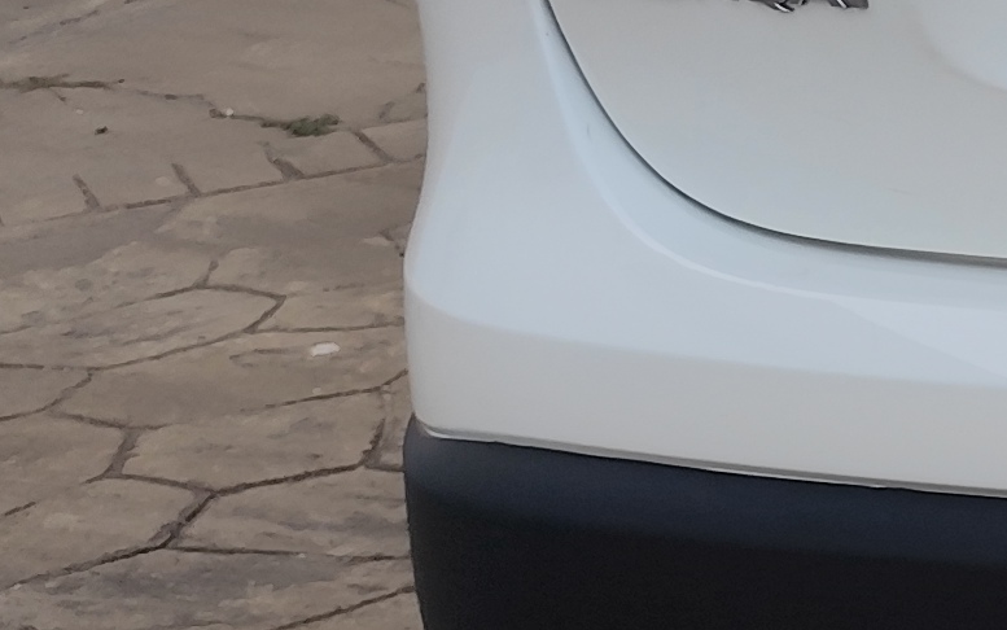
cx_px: 2157
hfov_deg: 13.4
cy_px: 44
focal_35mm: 128
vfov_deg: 10.2
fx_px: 3514
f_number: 1.65
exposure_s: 1/649
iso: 50
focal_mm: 6.14
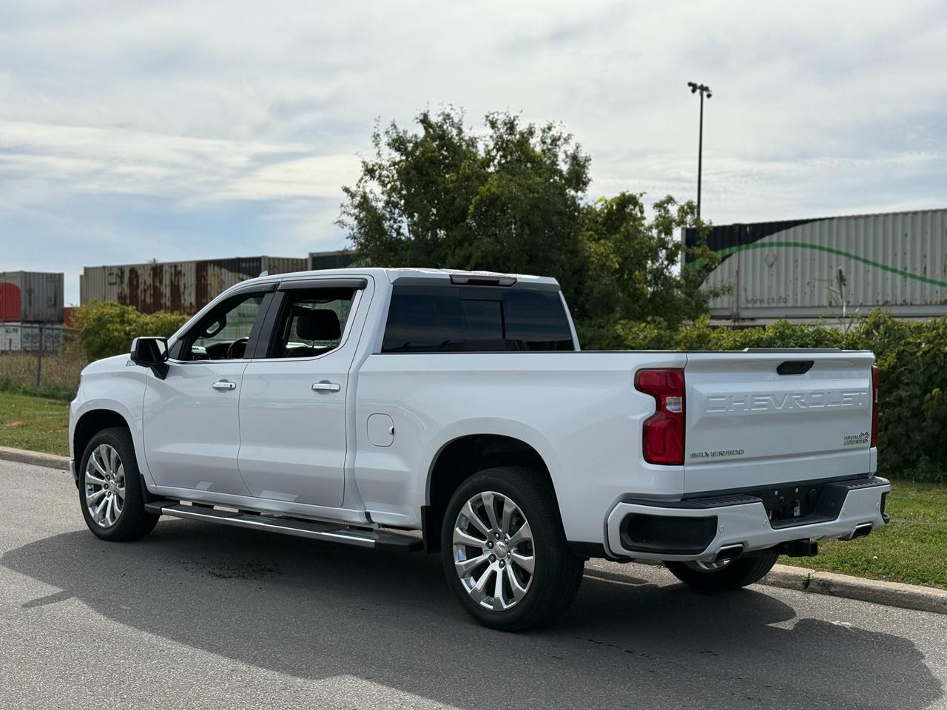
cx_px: 474
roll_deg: -0.9
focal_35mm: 48
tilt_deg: +0.4
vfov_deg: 30.3
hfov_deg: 39.7
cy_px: 355
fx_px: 1313
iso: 80
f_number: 1.78
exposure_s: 1/11364
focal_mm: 6.76
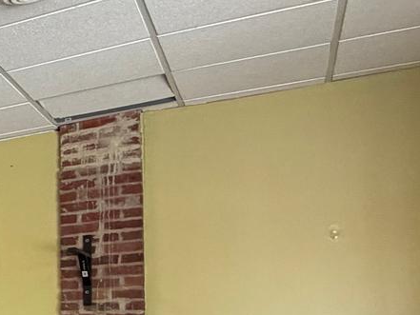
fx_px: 789
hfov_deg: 18.9
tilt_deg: +0.7
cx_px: -416
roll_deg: +0.3
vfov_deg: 21.2
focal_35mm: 65
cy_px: 364
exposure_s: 1/60
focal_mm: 2.22
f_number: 2.2
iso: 250
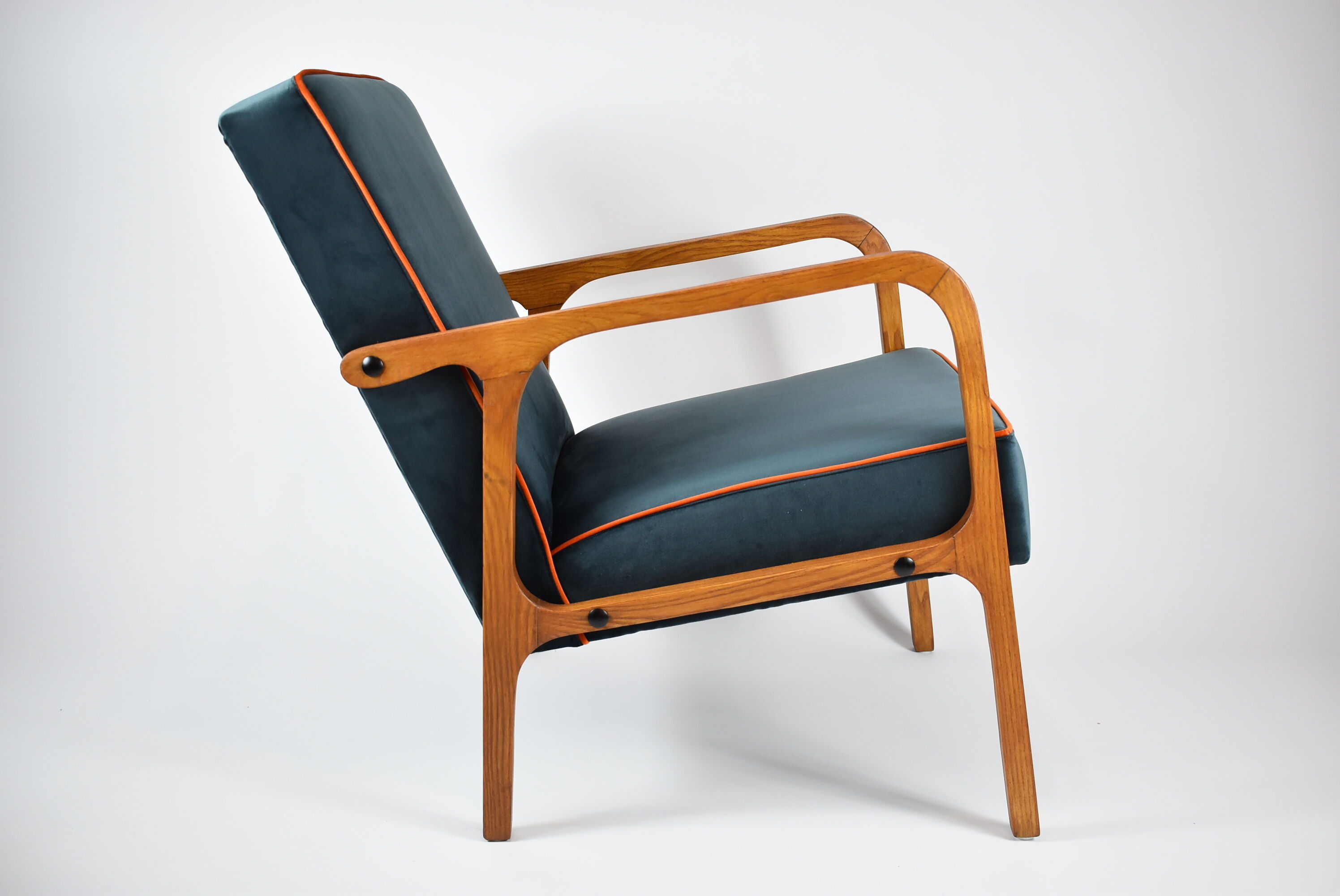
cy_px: 448
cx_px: 670
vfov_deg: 33.1
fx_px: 1509
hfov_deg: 47.9
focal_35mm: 40
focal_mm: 27
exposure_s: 1/125
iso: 800
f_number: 4.5
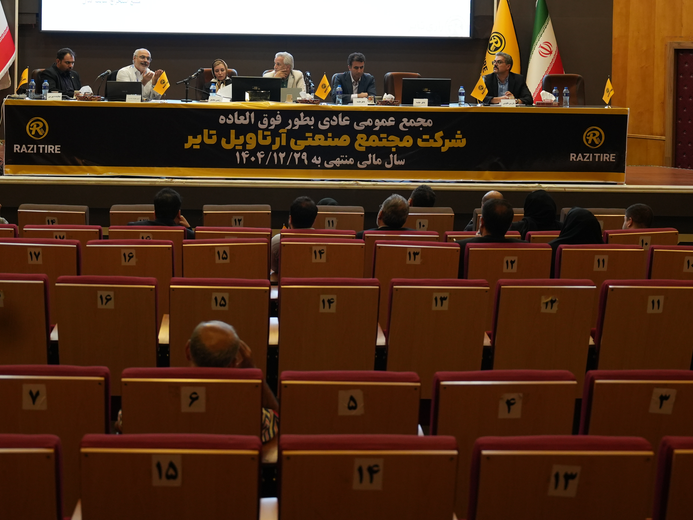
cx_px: 313
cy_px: 91
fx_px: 1341
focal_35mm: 67
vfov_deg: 21.6
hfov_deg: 29.0
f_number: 2.8
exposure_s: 1/60
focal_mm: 37
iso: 1250
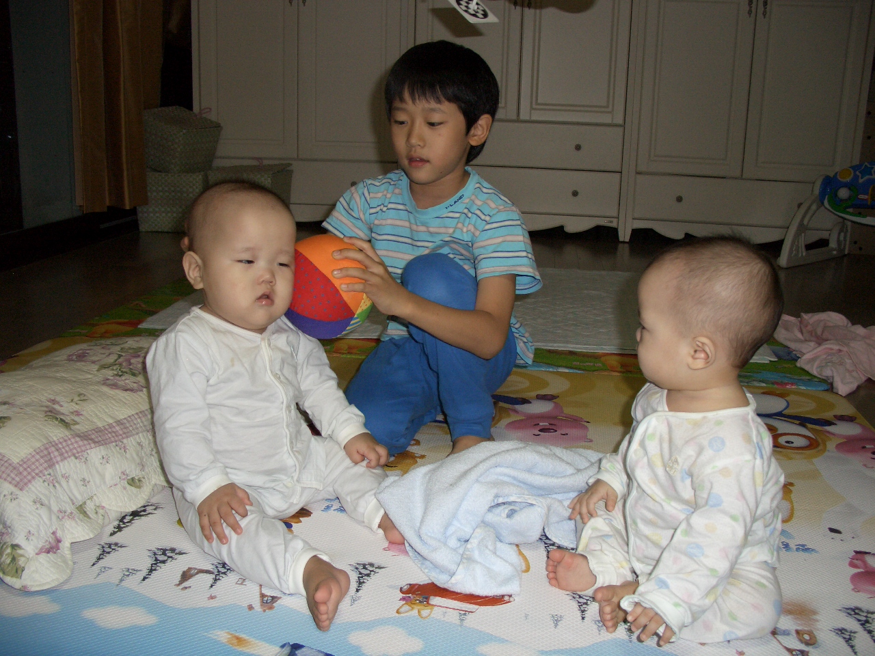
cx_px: 438
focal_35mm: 33
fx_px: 834
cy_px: 328
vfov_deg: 42.9
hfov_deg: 55.4
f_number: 2.8
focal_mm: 7.1
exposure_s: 1/60
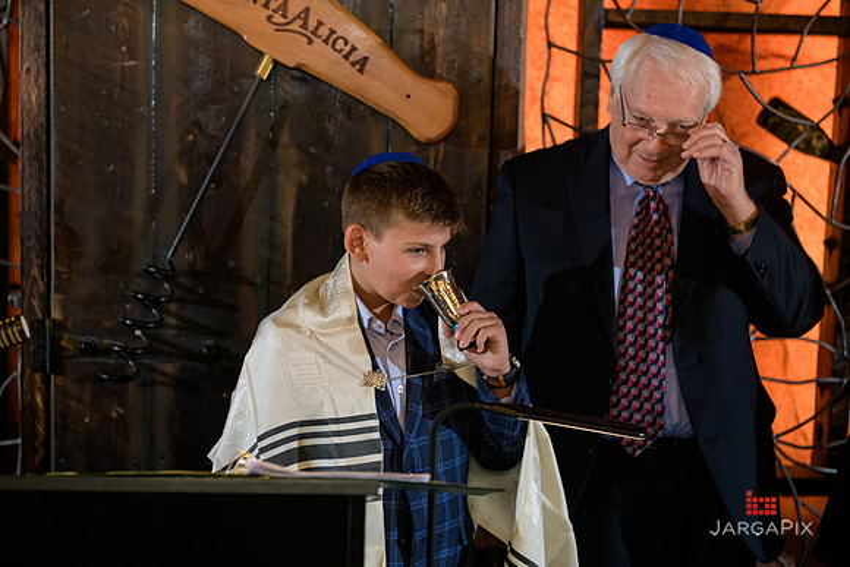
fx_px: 1559
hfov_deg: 30.5
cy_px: 284
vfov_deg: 20.6
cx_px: 425
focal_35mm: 66
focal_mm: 66
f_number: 3.2
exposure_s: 1/160
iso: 1600
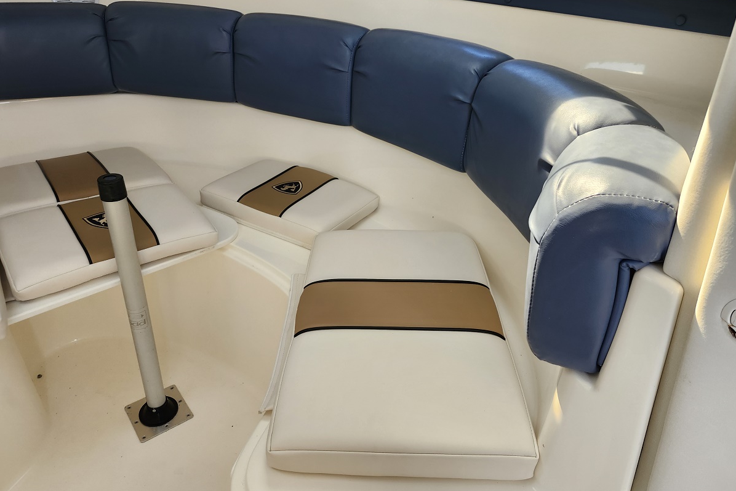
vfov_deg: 53.0
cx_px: 369
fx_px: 491
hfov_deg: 73.8
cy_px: 221
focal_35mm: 24
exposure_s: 1/180
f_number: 1.8
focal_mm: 5.54
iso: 160
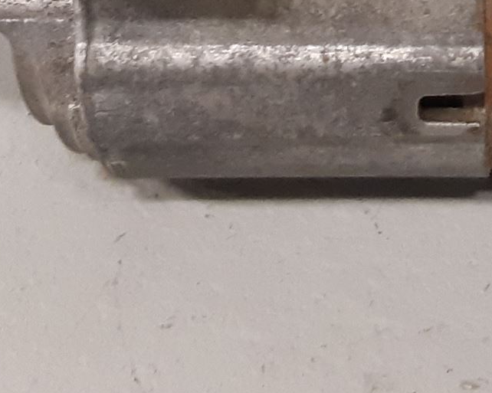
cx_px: 442
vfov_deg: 17.2
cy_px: -188
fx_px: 1179
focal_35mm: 81
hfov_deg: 23.0
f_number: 1.7
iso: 250
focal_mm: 3.93
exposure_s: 1/50
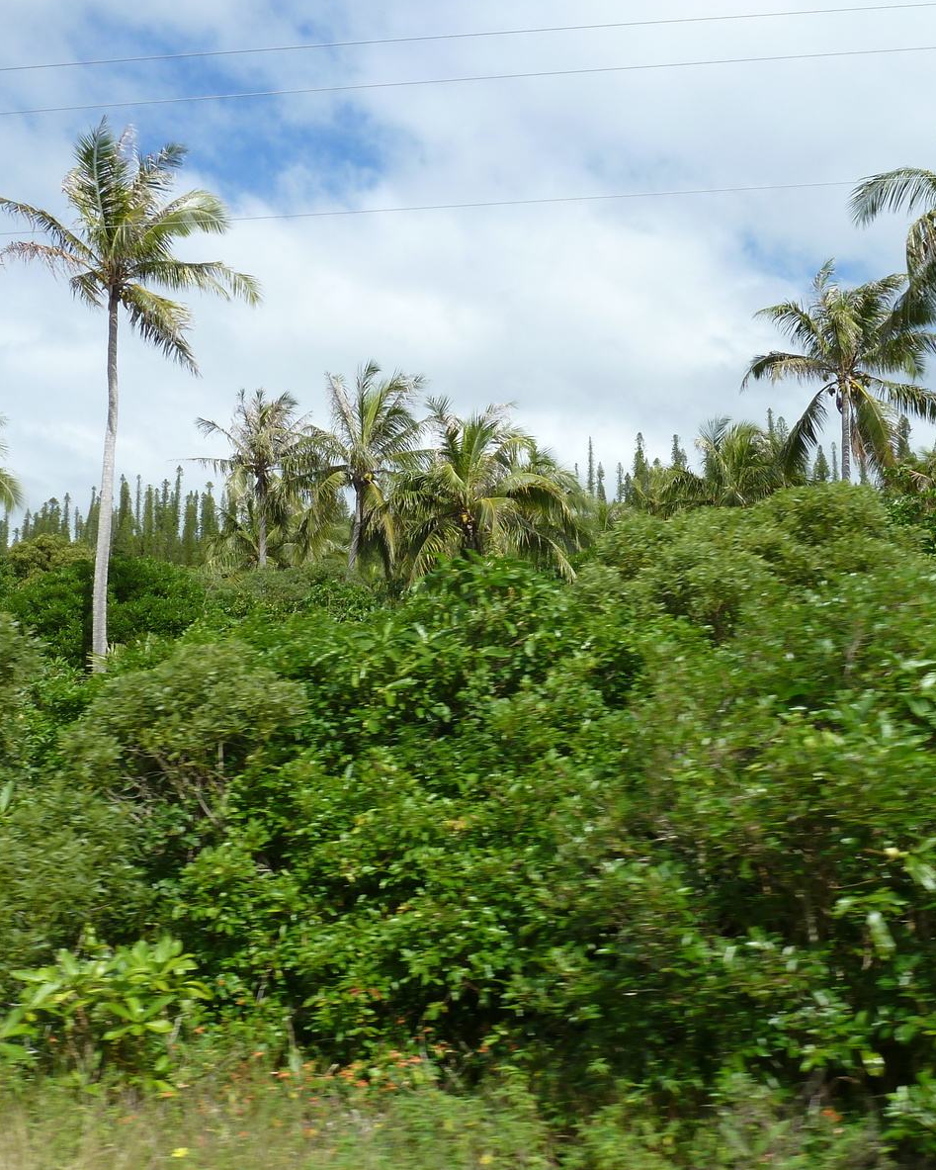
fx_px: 1142
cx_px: 472
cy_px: 585
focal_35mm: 33
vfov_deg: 54.2
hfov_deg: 44.6
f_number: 4.5
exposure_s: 1/400
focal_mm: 4.1
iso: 80
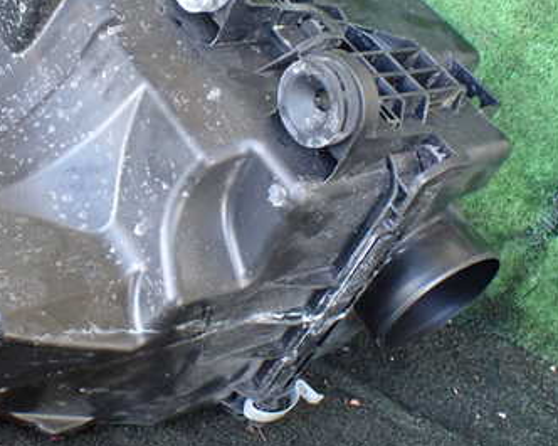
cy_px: 146
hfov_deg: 34.4
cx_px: 116
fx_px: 875
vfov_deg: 28.4
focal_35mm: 53
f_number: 2.3
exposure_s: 1/125
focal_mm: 5.4
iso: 800
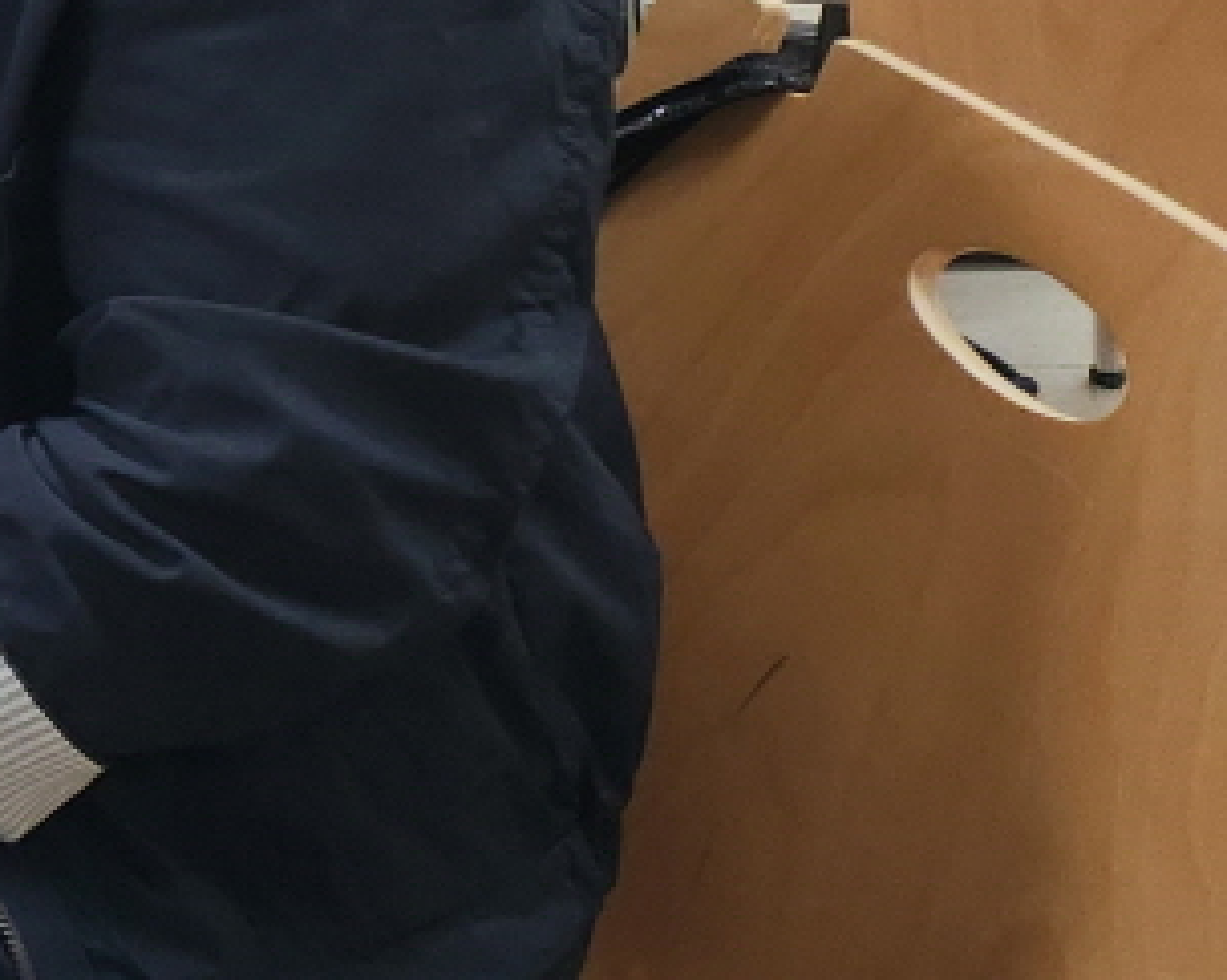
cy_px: -468
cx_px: -1802
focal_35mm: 116
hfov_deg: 12.6
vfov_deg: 12.6
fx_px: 4210
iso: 160
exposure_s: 1/120
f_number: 1.8
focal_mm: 5
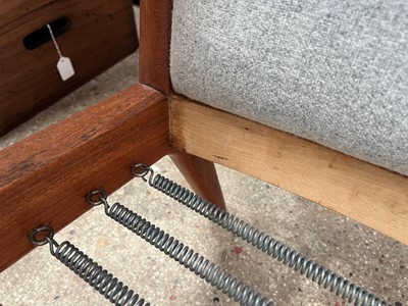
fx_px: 306
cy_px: 153
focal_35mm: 26
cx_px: 204
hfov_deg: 67.3
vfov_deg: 53.1
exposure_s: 1/50
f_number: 1.6
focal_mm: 5.1
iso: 250
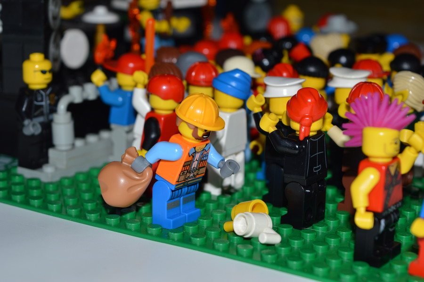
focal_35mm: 82
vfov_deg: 16.5
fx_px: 971
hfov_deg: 24.6
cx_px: 212
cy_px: 141
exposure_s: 1/60
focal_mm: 55
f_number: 8
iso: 100
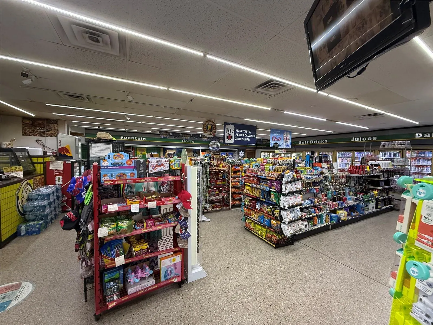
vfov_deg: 85.7
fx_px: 175
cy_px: 162
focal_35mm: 14
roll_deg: -0.4
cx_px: 216
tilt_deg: +0.9
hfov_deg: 102.1
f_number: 2.2
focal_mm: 2.22
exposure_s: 1/120
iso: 250
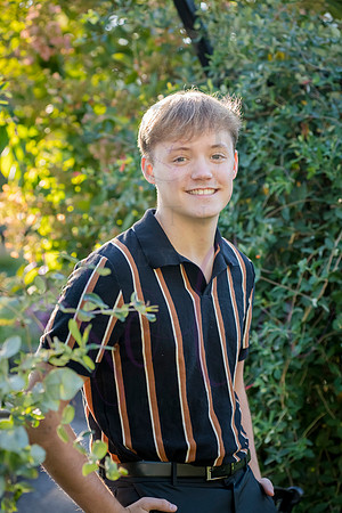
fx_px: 1140
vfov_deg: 25.4
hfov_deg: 17.1
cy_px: 256
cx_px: 171
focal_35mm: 80
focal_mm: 80
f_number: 5
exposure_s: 1/320
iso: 800
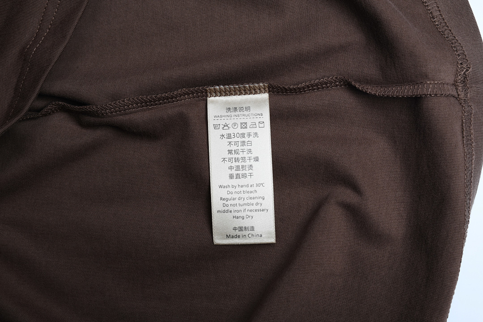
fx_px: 671
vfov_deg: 27.0
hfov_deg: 39.6
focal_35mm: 50
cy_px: 161
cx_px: 242
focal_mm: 50
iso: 100
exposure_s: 1/125
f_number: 14
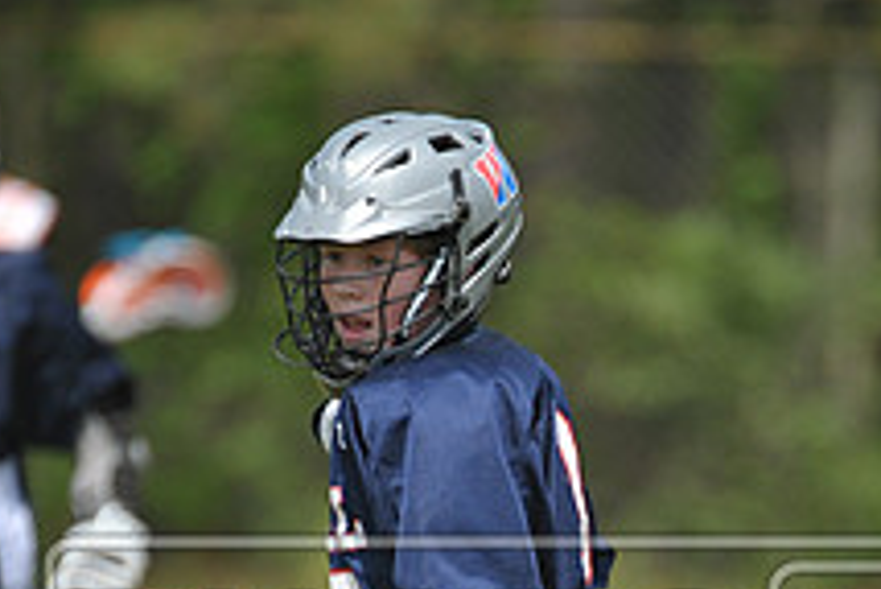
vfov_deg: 1.3
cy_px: 688
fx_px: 26496
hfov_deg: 1.9
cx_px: 535
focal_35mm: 1082
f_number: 4
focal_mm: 400
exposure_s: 1/3200
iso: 640
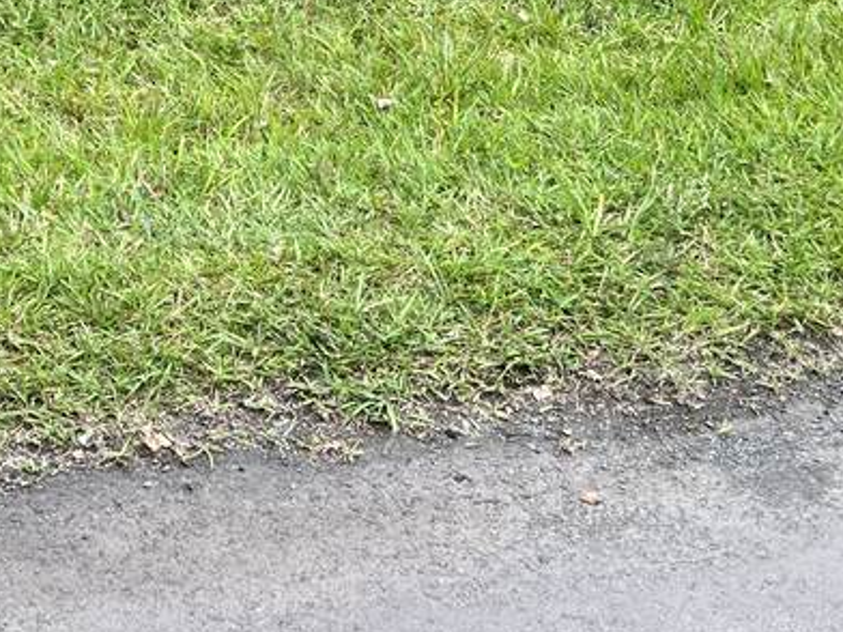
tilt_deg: -10.3
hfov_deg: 22.8
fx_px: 2070
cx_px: 194
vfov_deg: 16.4
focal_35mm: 85
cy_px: -183
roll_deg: -2.5
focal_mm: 5.7
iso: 32
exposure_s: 1/151
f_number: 1.5
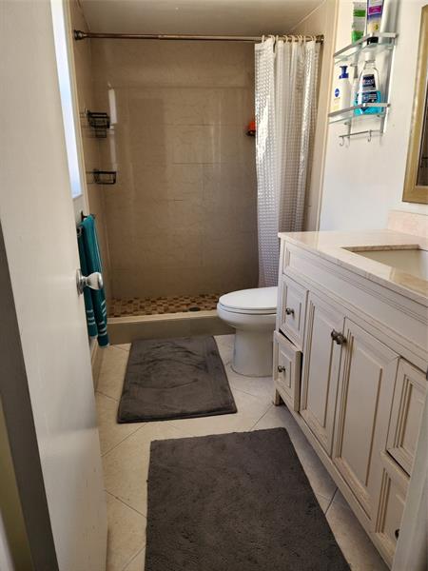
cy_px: 286
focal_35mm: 23
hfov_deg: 58.9
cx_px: 214
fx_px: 379
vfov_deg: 73.9
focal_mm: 6.4
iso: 50
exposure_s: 1/120
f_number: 1.8
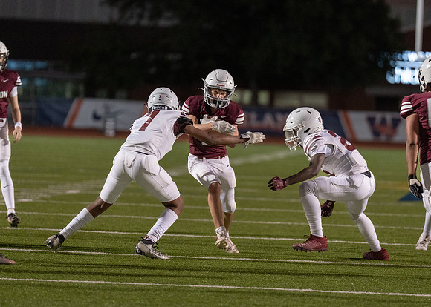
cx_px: 244
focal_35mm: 294
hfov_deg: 6.9
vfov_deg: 4.9
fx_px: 3597
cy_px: 146
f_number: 2.8
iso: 1250
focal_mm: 200
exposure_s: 1/1000
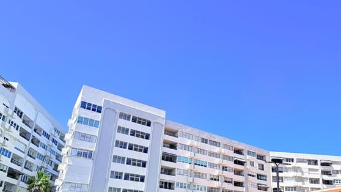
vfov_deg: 39.6
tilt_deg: +18.4
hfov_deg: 65.9
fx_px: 253
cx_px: 231
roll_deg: -0.4
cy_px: 158
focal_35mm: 28
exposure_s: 1/820
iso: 20
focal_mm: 2.22
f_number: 2.2
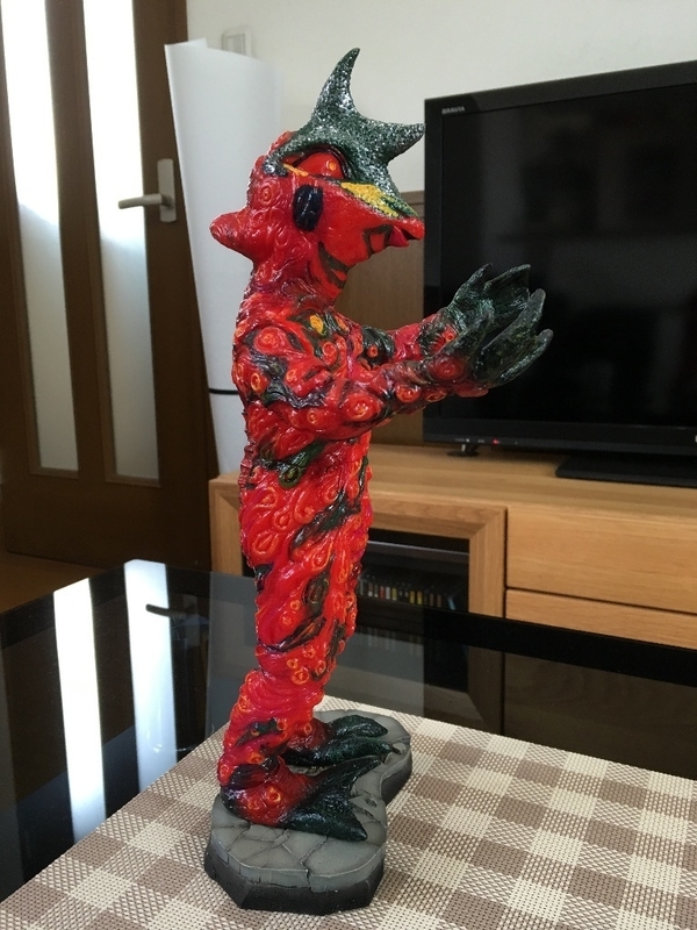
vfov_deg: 61.7
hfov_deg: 48.2
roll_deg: +1.3
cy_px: 465
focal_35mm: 29
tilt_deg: -10.0
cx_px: 348
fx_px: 779
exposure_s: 1/15
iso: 50
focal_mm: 4.15
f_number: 2.2
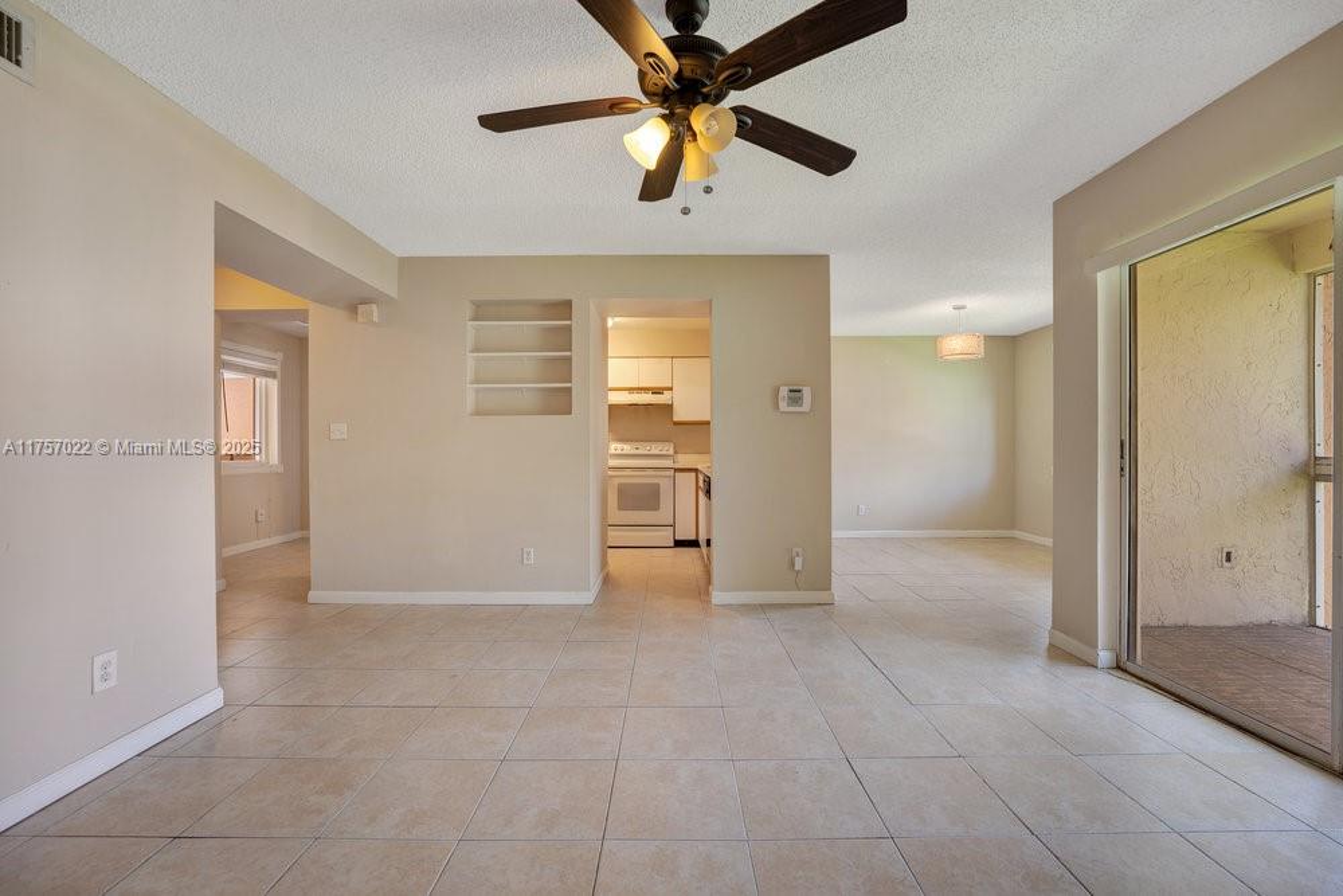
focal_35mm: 14
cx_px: 672
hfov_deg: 104.2
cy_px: 448
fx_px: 522
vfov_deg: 81.2
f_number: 8
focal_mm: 14
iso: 100
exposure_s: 1/2.5
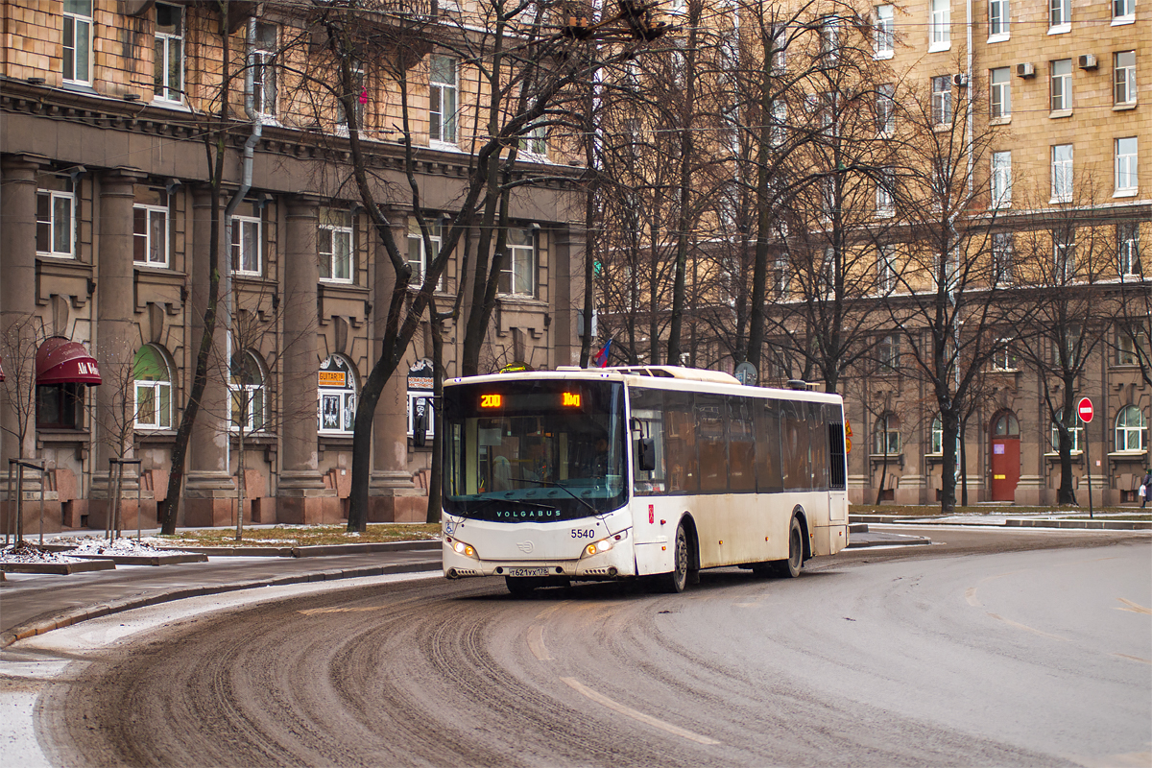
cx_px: 576
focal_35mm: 80
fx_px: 2560
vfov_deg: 17.1
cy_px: 384
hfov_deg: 25.4
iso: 400
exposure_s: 1/160
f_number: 3.2
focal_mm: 80
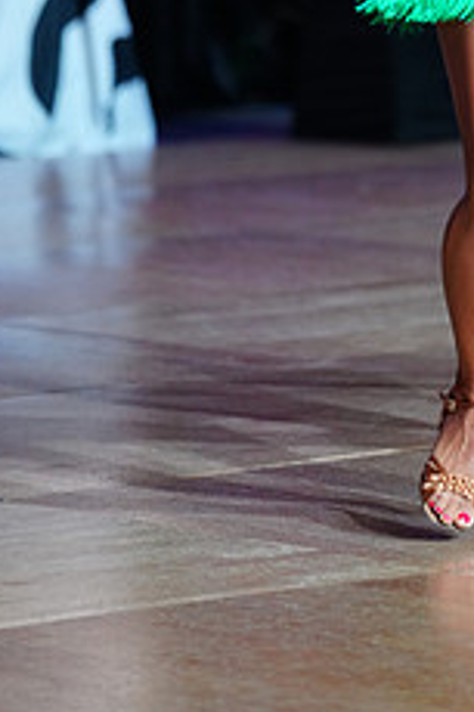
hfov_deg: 3.9
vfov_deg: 5.8
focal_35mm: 353
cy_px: -158
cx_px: 553
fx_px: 6982
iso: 2000
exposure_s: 1/320
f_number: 2.8
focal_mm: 140
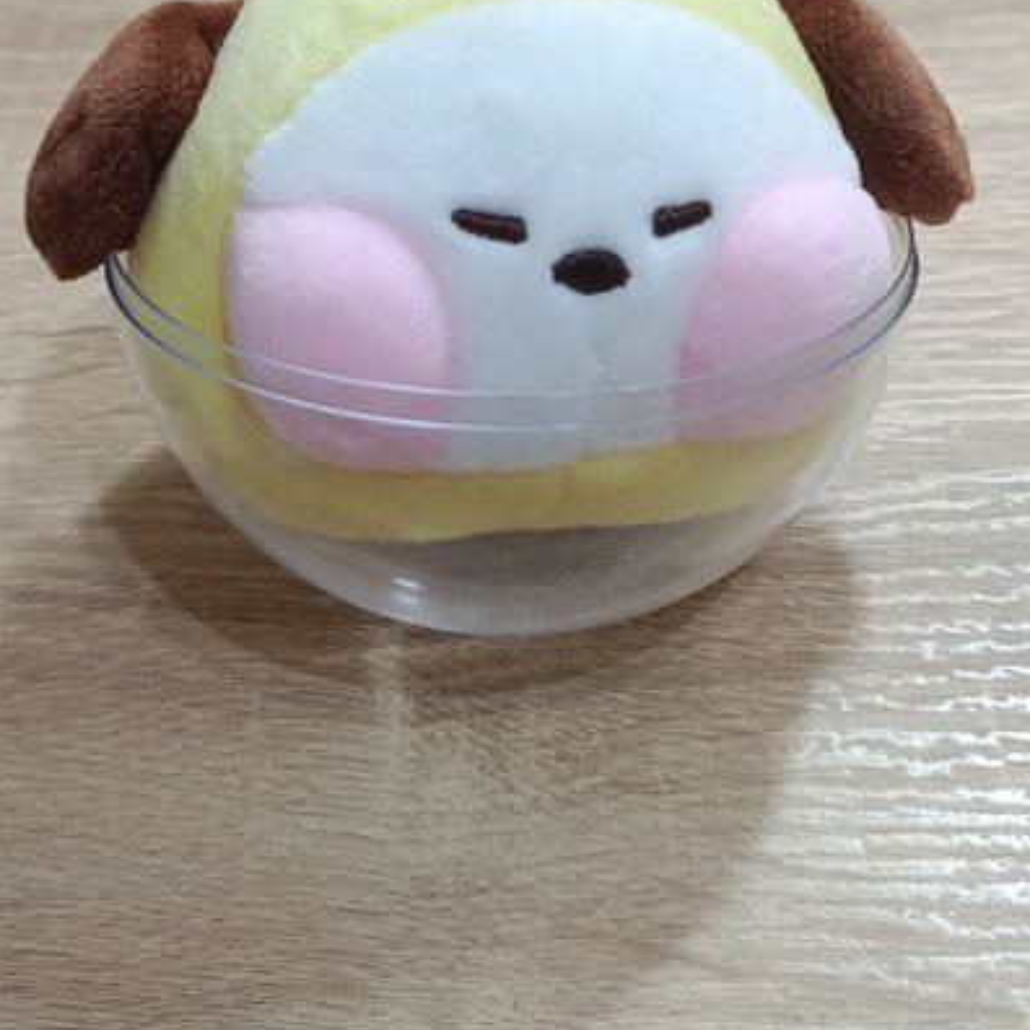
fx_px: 1919
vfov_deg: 29.9
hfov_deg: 30.0
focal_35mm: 57
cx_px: 514
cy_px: 365
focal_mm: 5.24
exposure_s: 1/120
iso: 1058
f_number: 1.7
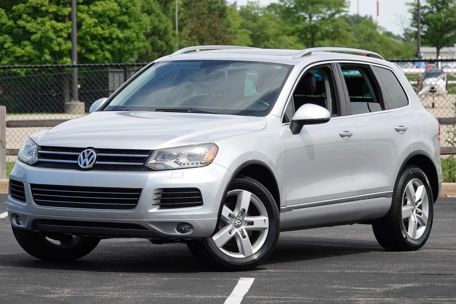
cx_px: 228
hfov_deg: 9.3
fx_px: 2799
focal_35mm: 221
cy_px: 152
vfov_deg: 6.2
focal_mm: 81.1
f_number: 4
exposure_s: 1/640
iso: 100
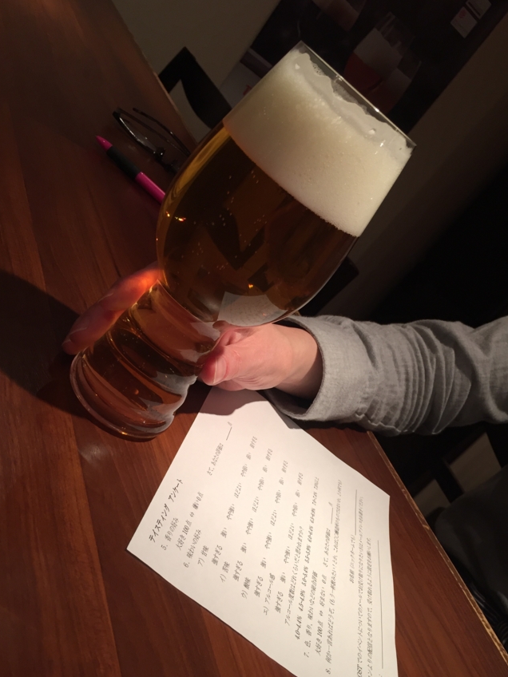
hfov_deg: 40.7
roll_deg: -42.4
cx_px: 260
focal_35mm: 35
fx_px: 685
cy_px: 388
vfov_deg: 52.4
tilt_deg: -21.3
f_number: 2.2
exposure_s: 1/33
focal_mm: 4.15
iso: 50
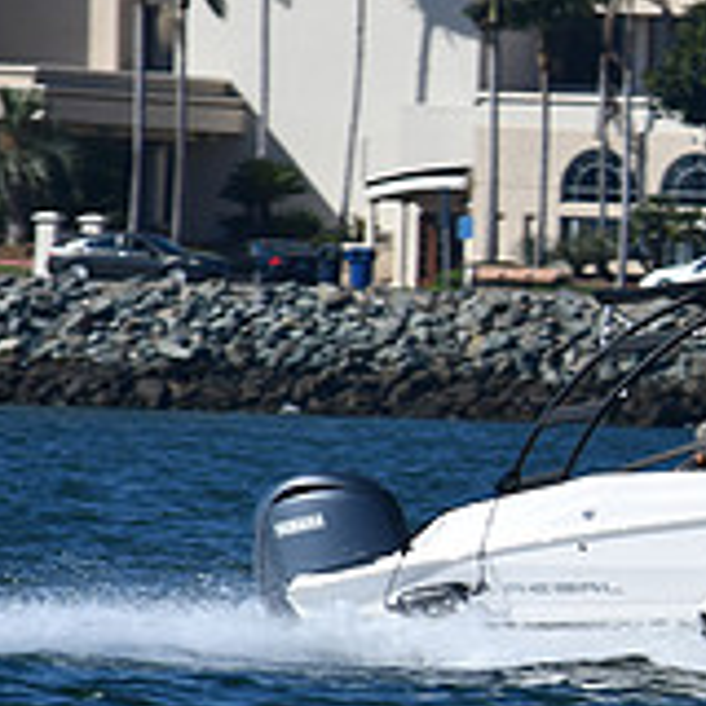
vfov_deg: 1.9
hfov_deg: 1.9
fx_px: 21275
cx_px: 1271
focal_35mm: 922
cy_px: 307
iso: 100
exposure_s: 1/640
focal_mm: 200
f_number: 9
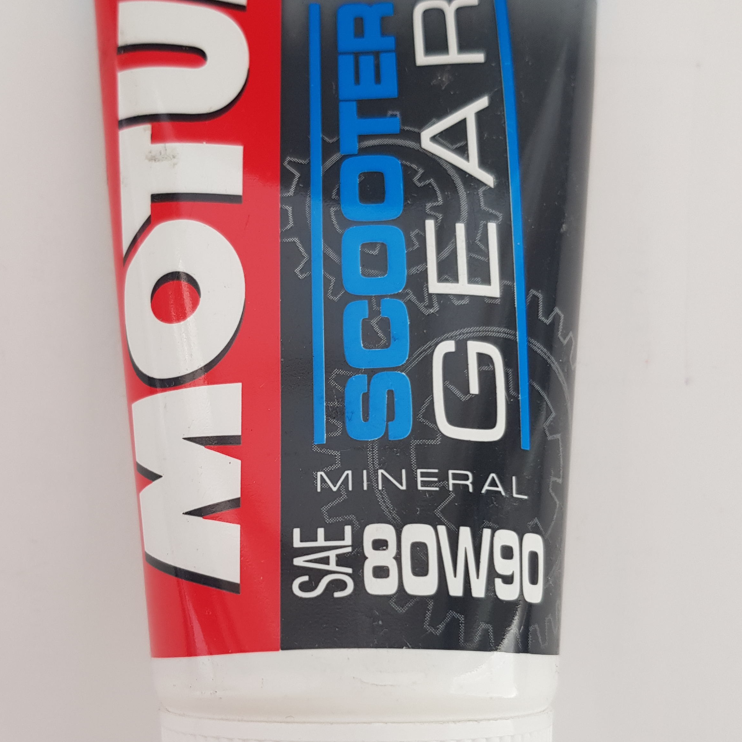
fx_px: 970
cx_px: 307
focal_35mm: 40
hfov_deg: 41.7
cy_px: 441
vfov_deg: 41.7
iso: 80
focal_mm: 4.2
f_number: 1.7
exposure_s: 1/50
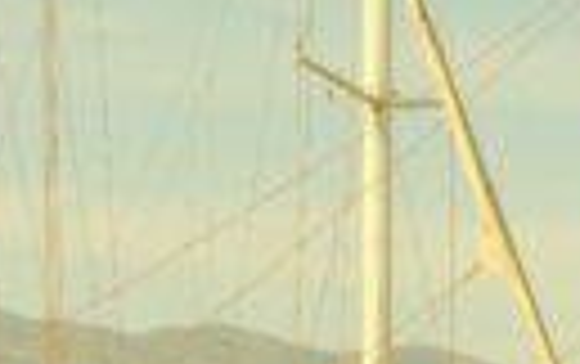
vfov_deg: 4.6
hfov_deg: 7.4
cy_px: -344
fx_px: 4479
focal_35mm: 283
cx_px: 76
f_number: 8
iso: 500
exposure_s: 1/500
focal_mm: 23
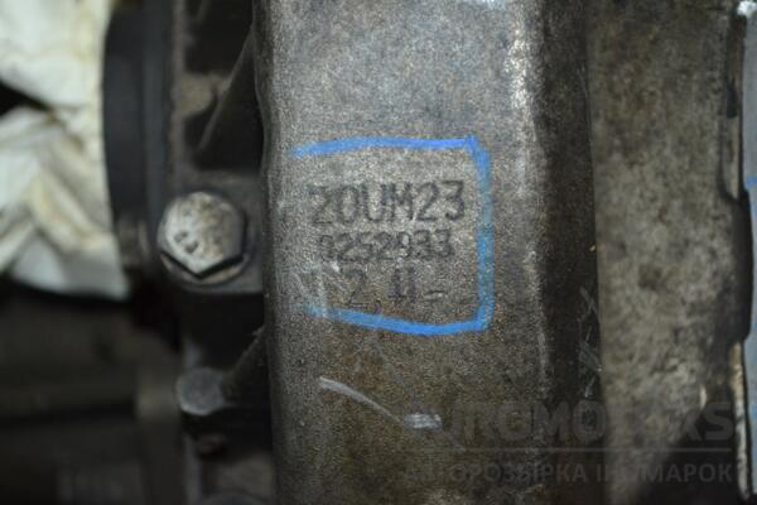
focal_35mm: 82
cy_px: 252
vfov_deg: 16.6
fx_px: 1735
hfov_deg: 24.6
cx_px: 378
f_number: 7.1
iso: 1100
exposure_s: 1/60
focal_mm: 55
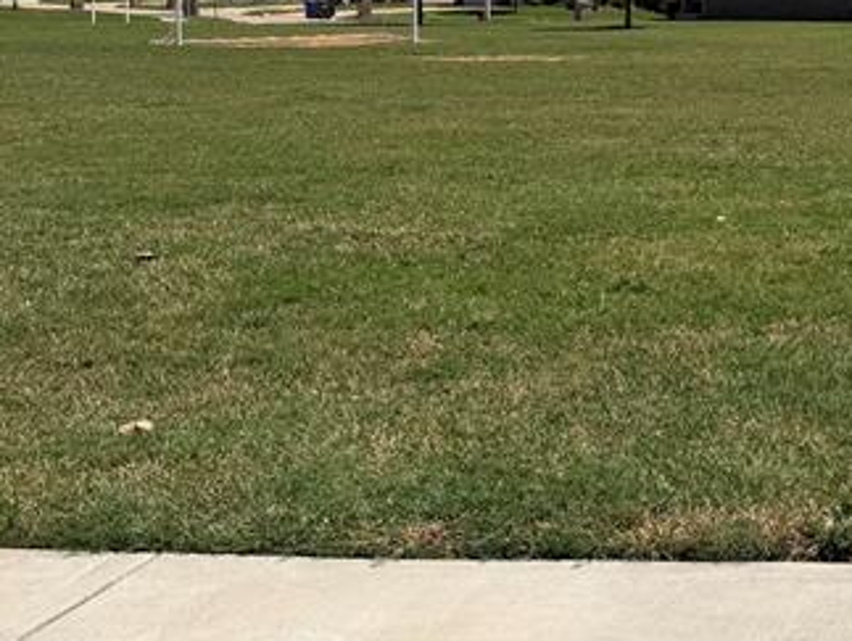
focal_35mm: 76
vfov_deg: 19.2
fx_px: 1873
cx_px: 950
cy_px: 98
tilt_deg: -2.7
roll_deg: +1.8
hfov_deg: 23.9
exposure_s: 1/8130
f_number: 1.78
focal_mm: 6.76
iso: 80
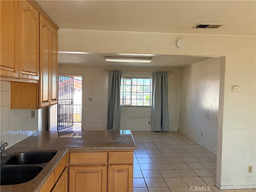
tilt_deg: -2.0
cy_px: 96
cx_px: 128
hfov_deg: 67.3
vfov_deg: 53.1
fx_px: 192
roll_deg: -0.9
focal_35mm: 26
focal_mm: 5.96
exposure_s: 1/201
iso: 80
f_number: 1.6
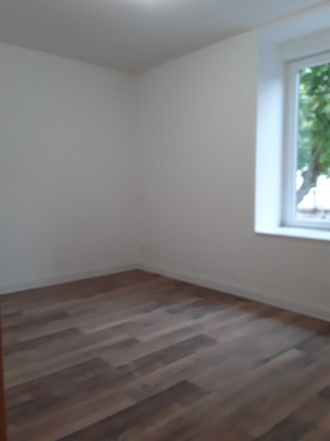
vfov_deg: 65.3
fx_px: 343
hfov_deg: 51.4
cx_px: 165
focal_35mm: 27
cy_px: 220
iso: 125
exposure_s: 1/33
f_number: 1.9
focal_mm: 2.91
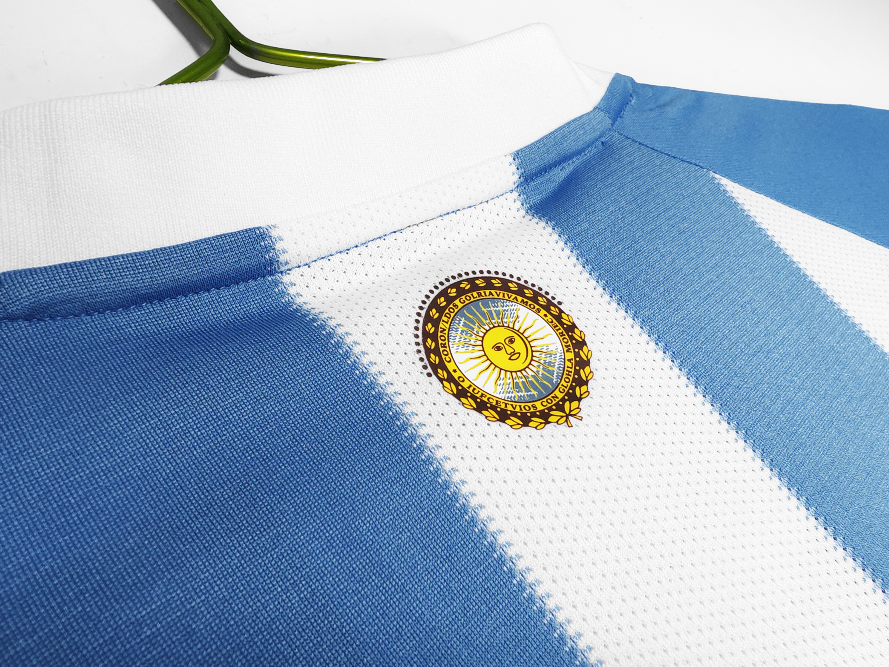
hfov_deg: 73.9
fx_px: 591
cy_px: 334
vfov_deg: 58.9
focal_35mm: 23
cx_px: 444
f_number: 2.2
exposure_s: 1/100
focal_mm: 2.59
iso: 205
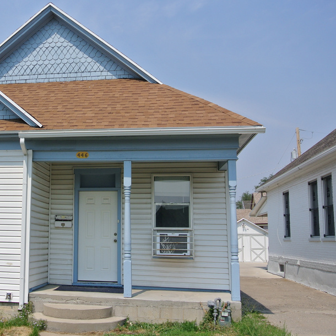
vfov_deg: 41.8
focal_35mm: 40
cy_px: 182
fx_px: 439
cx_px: 72
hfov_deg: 40.3
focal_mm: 10.7
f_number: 4.5
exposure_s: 1/1250
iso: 100
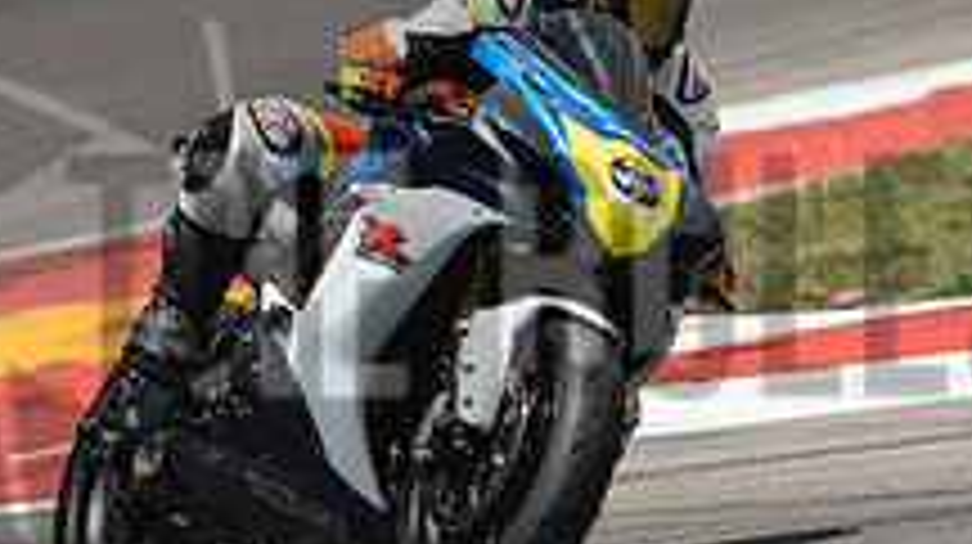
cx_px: 117
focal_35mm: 845
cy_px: 281
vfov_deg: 1.4
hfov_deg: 2.6
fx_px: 21757
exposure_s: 1/2000
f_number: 2.8
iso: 125
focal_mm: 200
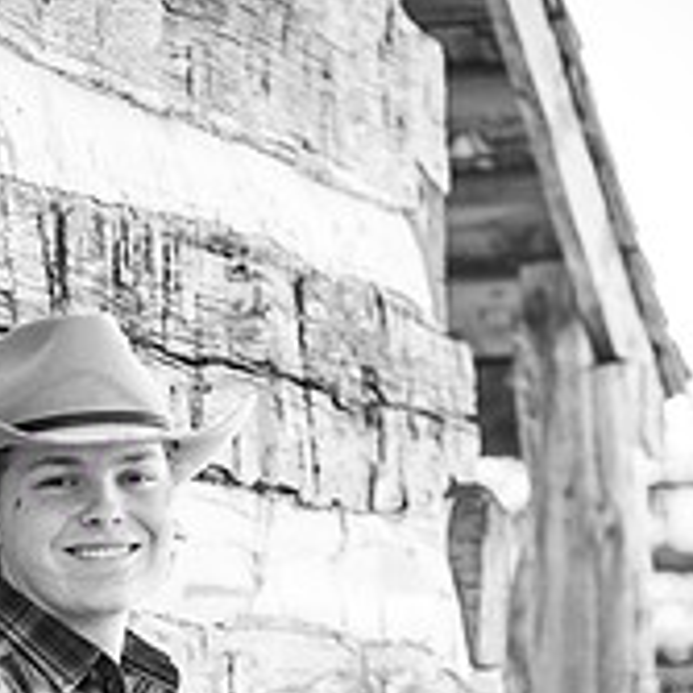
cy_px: 855
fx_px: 4779
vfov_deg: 8.2
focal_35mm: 211
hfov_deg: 8.3
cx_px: 95
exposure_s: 1/500
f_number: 4
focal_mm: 92
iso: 800
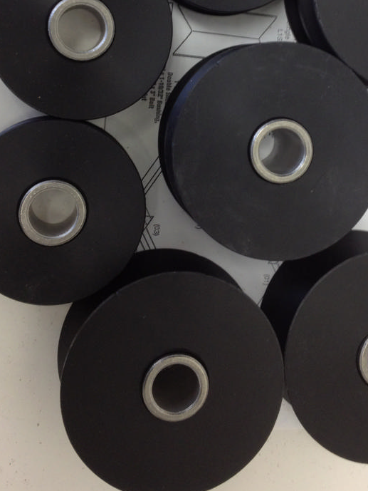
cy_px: 85
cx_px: 230
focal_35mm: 65
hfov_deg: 22.5
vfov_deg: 29.0
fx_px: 921
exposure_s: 1/20
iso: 80
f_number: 2.4
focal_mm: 4.28
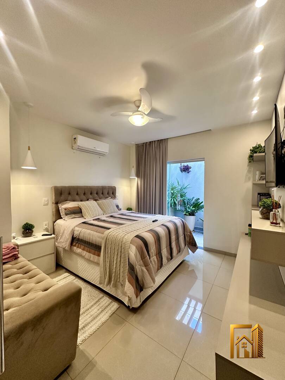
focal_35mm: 14
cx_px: 142
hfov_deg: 85.7
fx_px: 154
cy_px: 190
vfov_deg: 102.1
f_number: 2.2
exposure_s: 1/120
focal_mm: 2.22
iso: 250
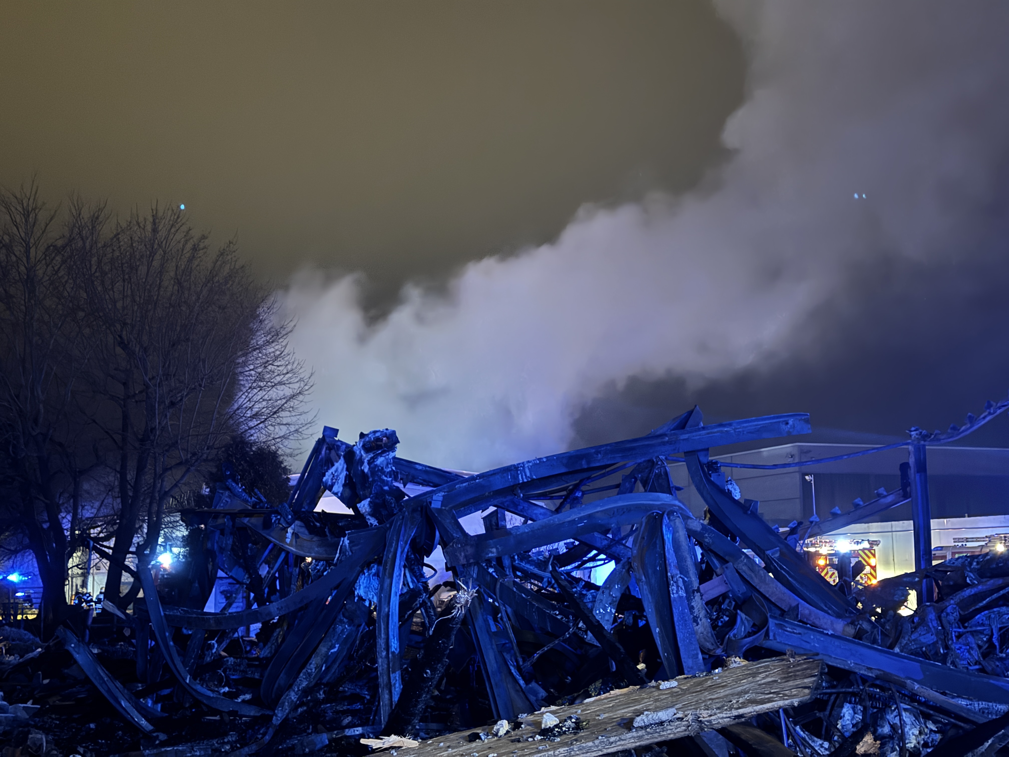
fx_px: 1399
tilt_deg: +7.7
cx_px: 504
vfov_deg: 30.3
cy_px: 378
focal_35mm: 48
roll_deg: +0.4
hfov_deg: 39.7
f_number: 1.78
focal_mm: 6.76
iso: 640
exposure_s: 1/5
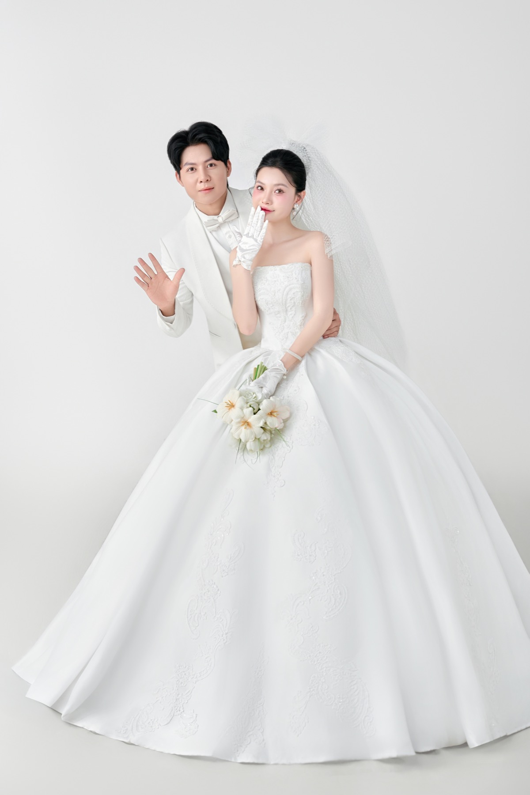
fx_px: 963
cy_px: 398
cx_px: 265
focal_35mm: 44
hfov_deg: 30.8
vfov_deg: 44.9
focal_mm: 43.6
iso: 160
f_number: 3.5
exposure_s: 1/160
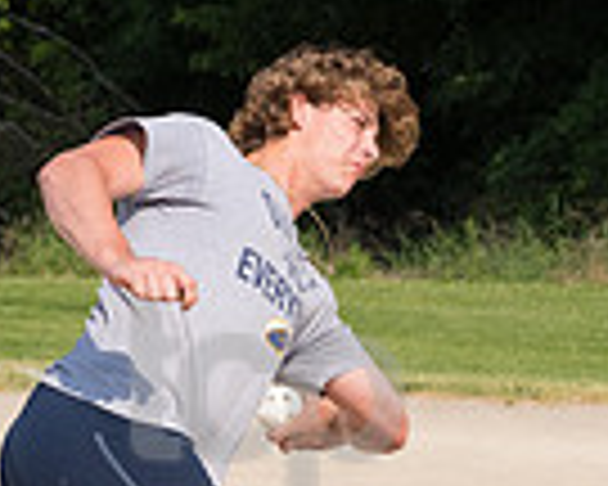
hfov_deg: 5.2
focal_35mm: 374
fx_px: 6730
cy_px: 459
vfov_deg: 4.1
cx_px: 266
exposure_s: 1/3200
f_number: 6.3
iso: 640
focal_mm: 62
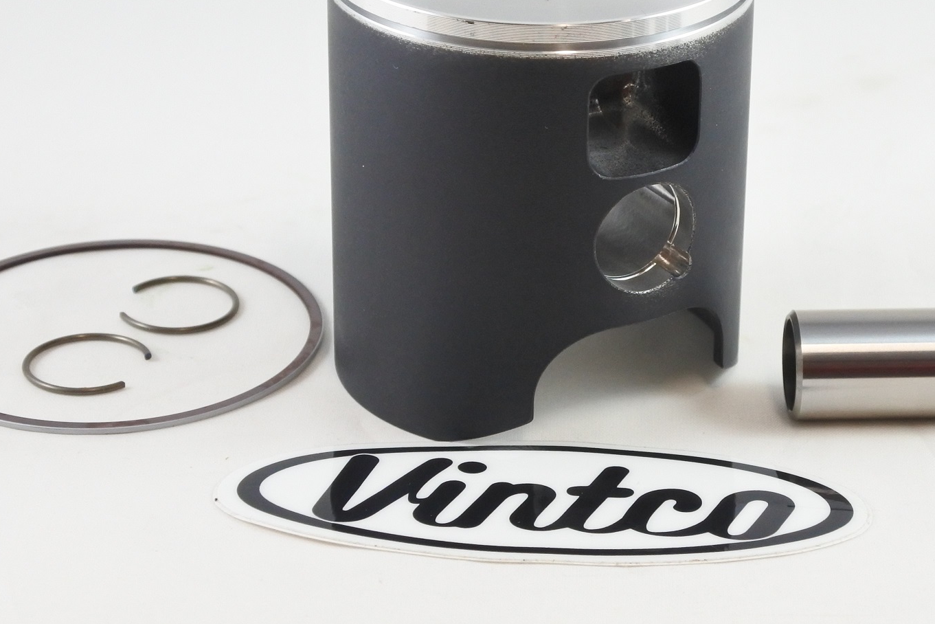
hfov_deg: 26.3
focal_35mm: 77
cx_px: 532
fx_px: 2000
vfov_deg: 17.7
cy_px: 246
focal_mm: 19.7
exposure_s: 1/125
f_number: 4.5
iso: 720
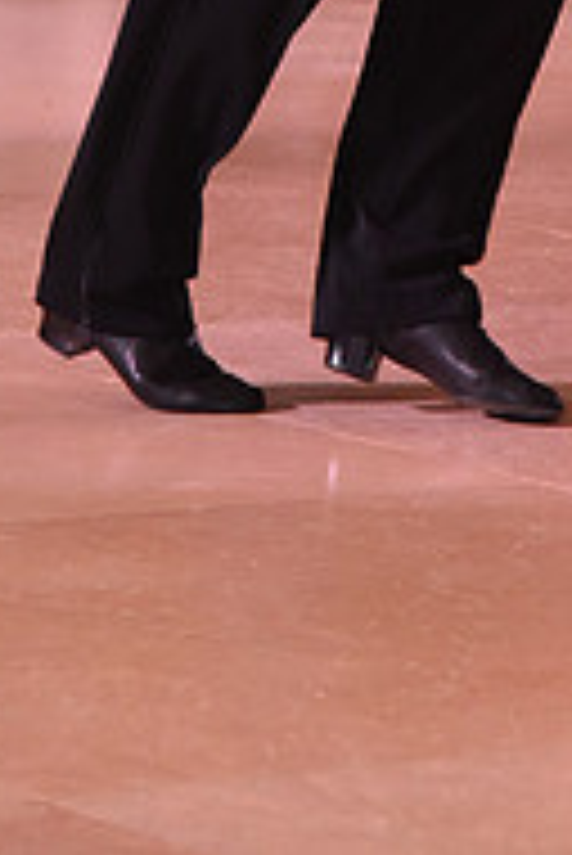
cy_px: -446
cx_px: 624
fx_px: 7612
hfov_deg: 4.3
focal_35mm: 320
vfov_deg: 6.4
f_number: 5.6
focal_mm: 105
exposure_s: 1/320
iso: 2500
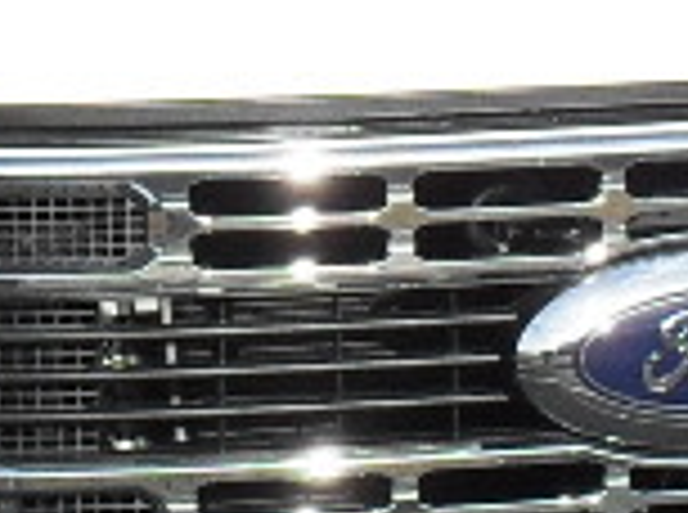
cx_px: 292
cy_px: 108
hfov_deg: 8.4
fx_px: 4660
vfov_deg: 6.3
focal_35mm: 235
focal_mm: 6.3
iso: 100
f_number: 8.4
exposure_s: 1/180
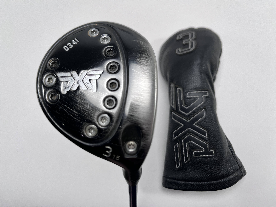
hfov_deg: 67.3
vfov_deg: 53.1
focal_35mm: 26
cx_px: 138
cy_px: 104
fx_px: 207
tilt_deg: -74.9
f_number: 1.6
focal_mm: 5.1
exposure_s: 1/249
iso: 40
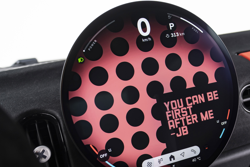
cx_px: 164
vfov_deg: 27.9
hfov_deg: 40.7
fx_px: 333
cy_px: 109
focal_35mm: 48
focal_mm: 34
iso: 160
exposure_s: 1/80
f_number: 4
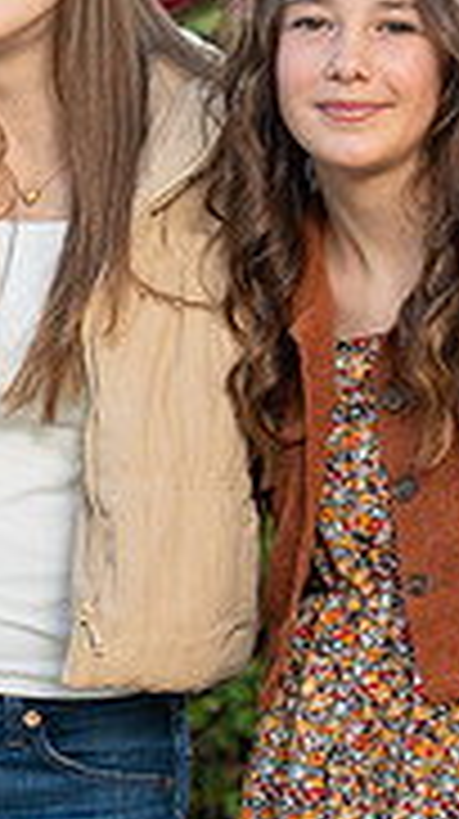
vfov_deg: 8.8
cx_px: -324
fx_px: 5294
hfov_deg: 4.9
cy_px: 281
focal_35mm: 244
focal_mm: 73
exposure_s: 1/200
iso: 160
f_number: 4
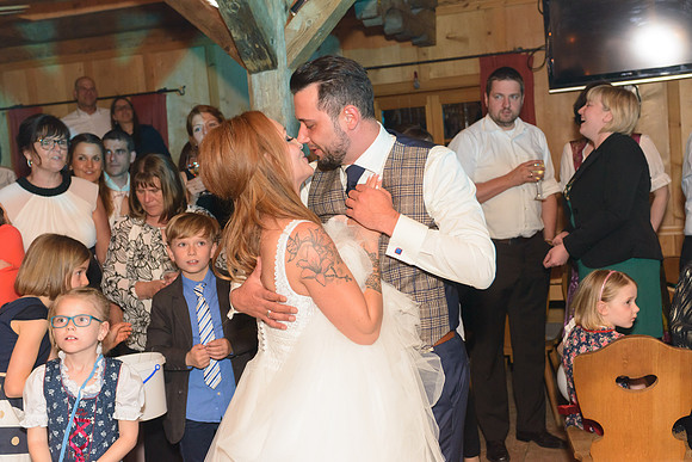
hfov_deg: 41.1
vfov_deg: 28.1
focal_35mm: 48
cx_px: 346
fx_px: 923
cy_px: 231
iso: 1600
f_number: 5
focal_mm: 48
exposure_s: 1/60
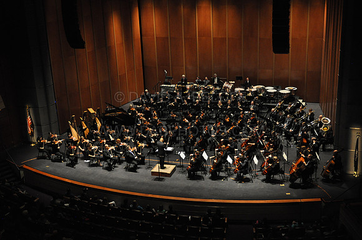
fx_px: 482
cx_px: 181
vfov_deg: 28.0
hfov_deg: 41.2
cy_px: 120
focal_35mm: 48
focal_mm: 32
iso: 1600
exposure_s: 1/250
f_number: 2.8
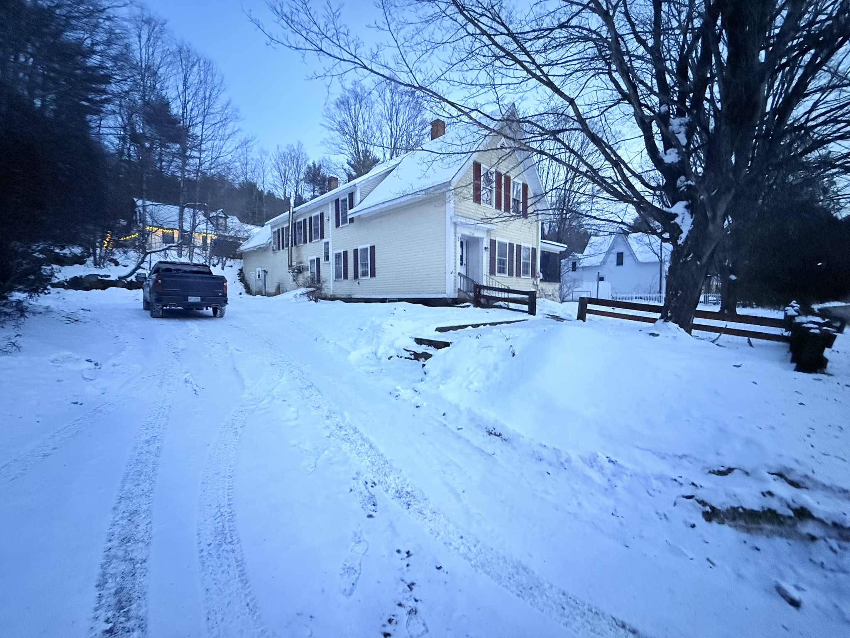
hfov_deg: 102.1
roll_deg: -0.2
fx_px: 344
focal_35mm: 14
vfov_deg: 85.7
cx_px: 425
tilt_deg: -2.9
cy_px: 319
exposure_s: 1/42
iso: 1250
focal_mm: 2.22
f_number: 2.2
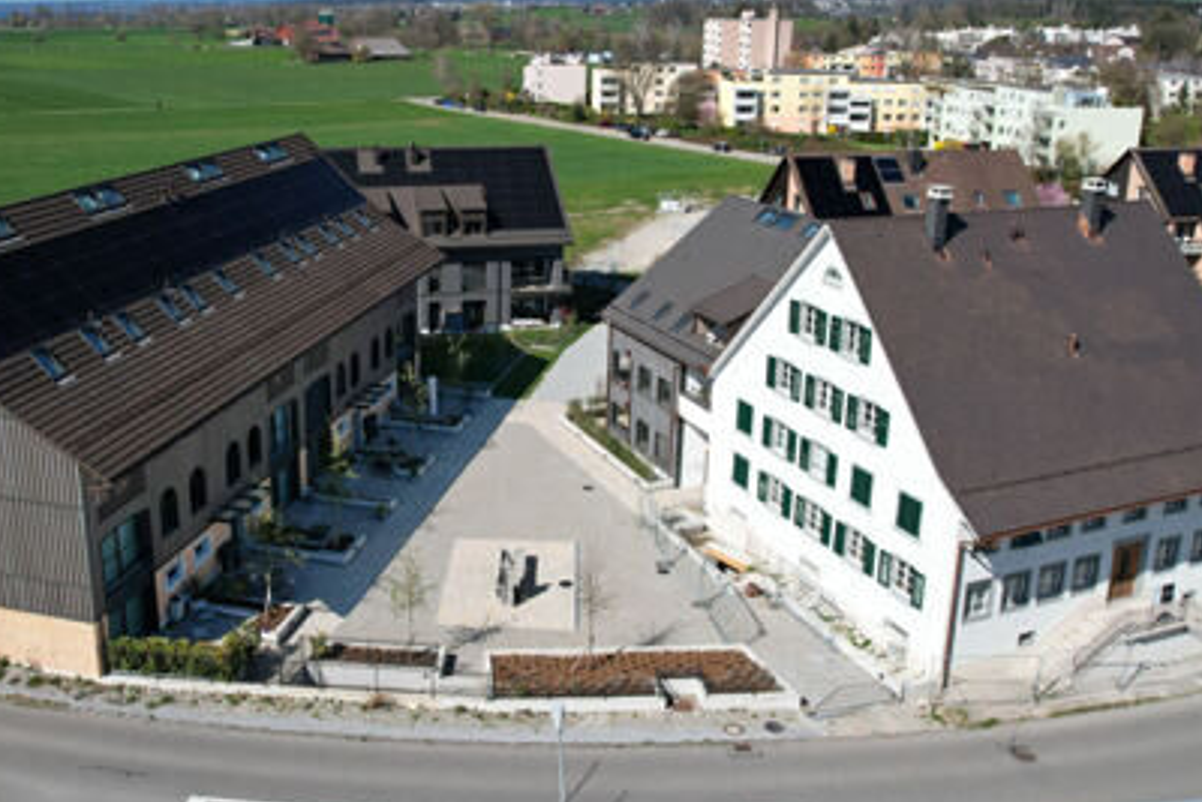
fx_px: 1102
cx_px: 499
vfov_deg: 39.8
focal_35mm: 33
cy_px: 309
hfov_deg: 56.9
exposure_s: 1/2000
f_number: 2.8
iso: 100
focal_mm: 8.38
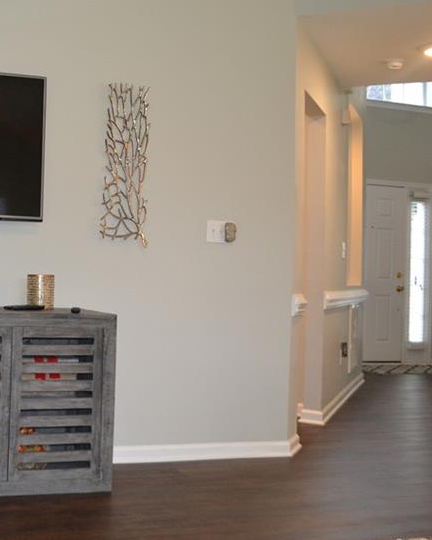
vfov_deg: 38.6
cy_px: 212
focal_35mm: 48
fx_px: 767
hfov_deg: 29.2
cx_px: -9
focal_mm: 18
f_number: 3.5
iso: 1100
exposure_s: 1/60
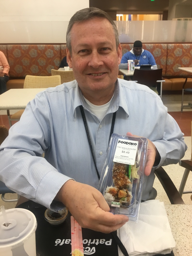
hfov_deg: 48.2
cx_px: 96
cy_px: 128
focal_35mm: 29
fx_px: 214
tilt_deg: -20.7
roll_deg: +1.1
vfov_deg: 61.6
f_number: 2.2
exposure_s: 1/30
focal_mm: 4.15
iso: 80
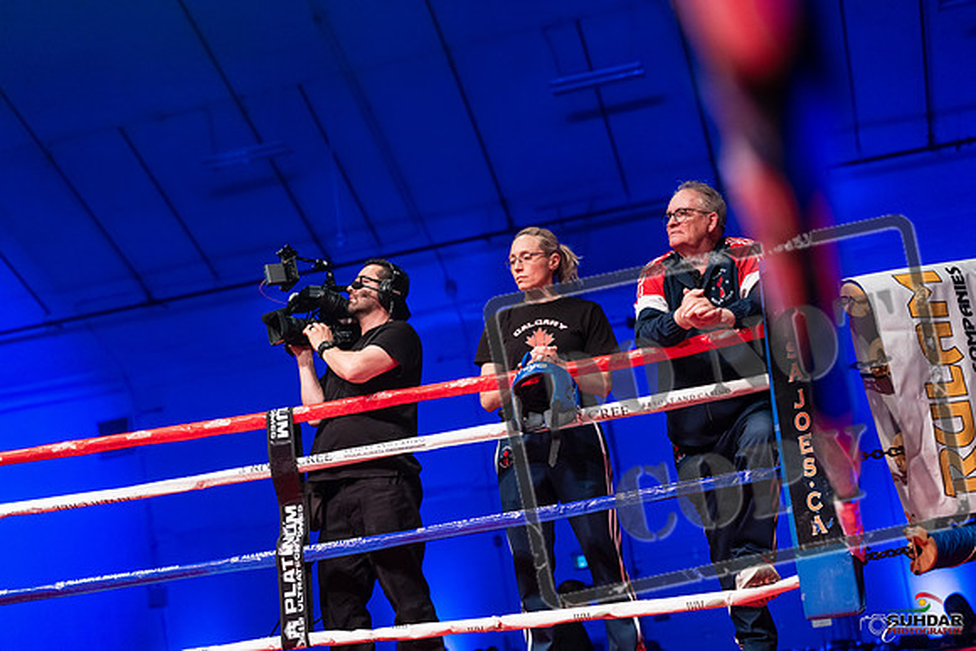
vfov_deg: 27.0
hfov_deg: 39.6
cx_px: 488
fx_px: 1356
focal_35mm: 50
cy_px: 326
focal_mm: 50
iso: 3200
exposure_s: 1/1000
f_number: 2.5
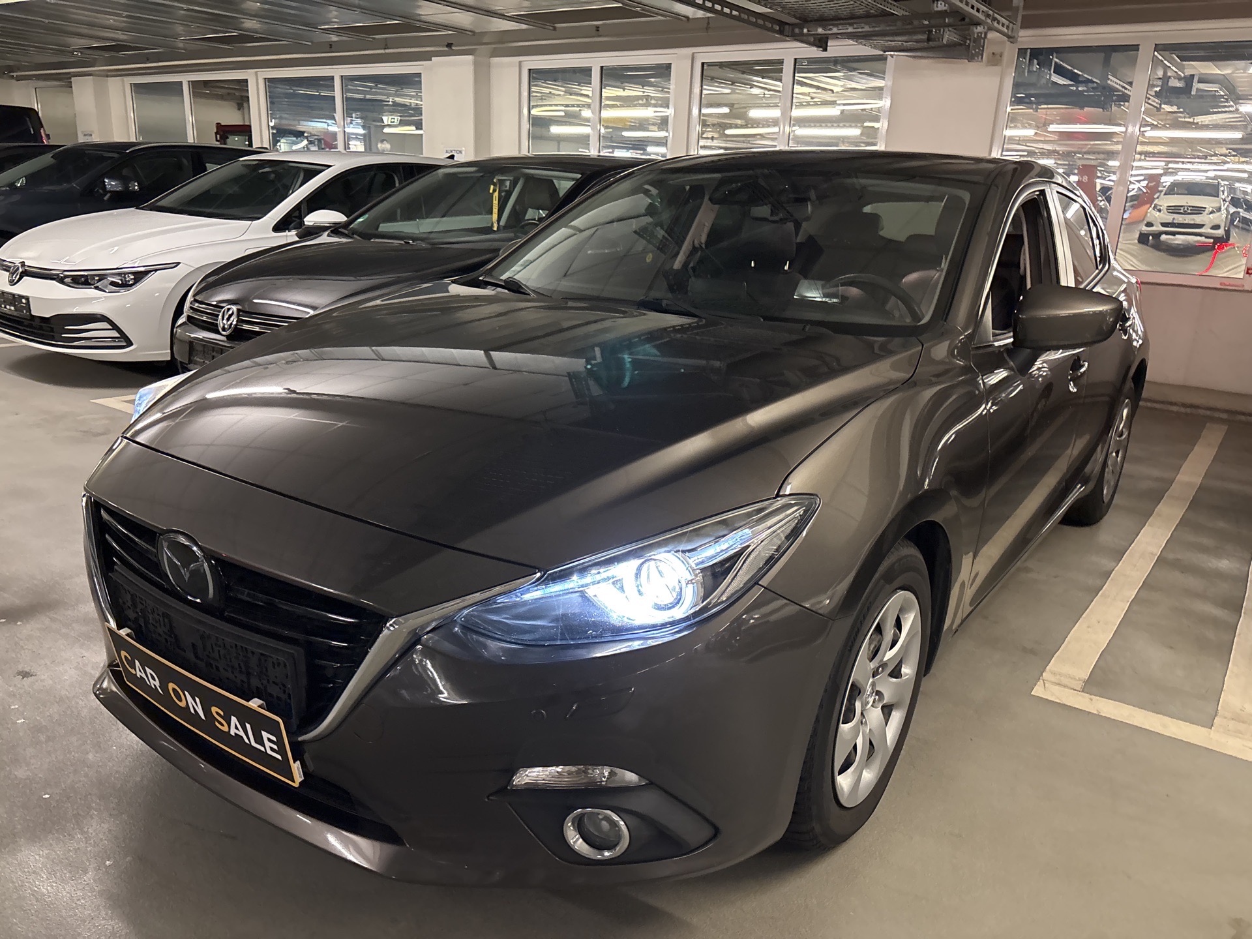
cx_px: 626
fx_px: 940
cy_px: 470
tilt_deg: -16.8
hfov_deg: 67.3
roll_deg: -3.0
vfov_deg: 53.1
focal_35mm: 26
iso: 500
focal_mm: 5.96
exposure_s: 1/33
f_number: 1.6
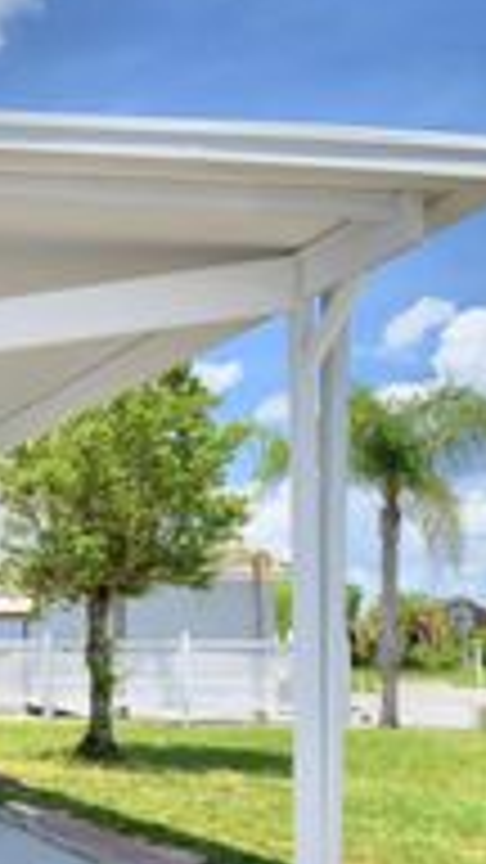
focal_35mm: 41
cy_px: 614
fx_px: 939
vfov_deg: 48.1
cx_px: -360
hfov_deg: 21.0
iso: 100
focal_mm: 10
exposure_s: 1/2000
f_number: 4.5
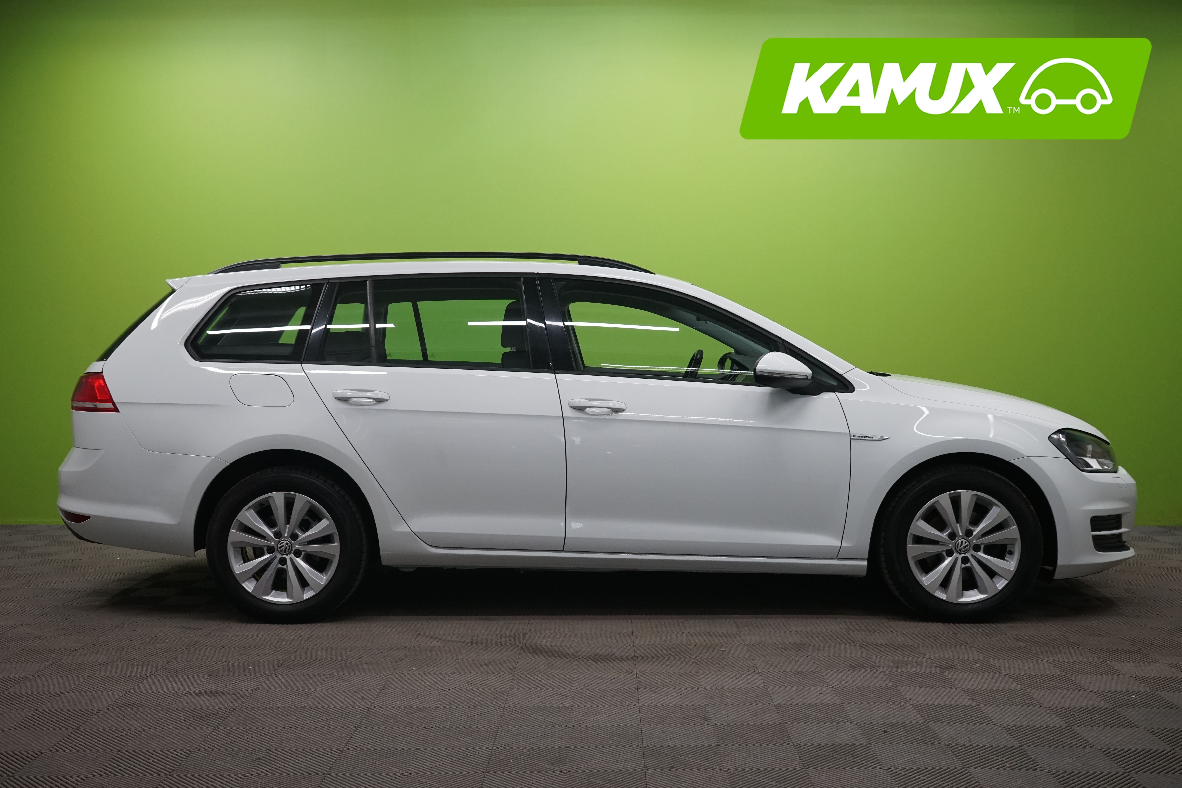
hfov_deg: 50.7
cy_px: 394
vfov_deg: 35.1
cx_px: 591
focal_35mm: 38
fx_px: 1248
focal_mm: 38
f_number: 9
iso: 1250
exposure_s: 1/25
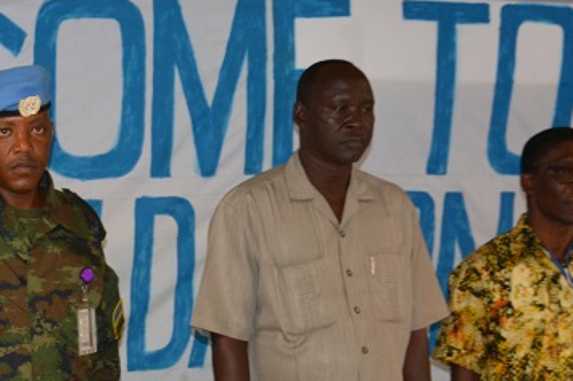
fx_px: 1677
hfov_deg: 19.2
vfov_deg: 12.9
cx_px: 127
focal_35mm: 105
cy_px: 305
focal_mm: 25
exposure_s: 1/60
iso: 640
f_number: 4
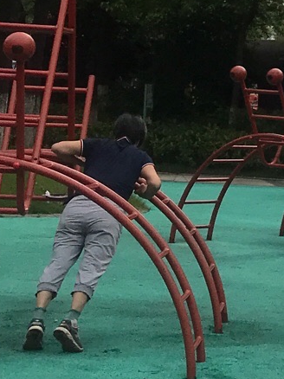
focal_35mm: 128
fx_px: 1402
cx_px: 636
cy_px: 65
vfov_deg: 15.3
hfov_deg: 10.3
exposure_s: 1/2519
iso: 20
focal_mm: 3.99
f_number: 1.8
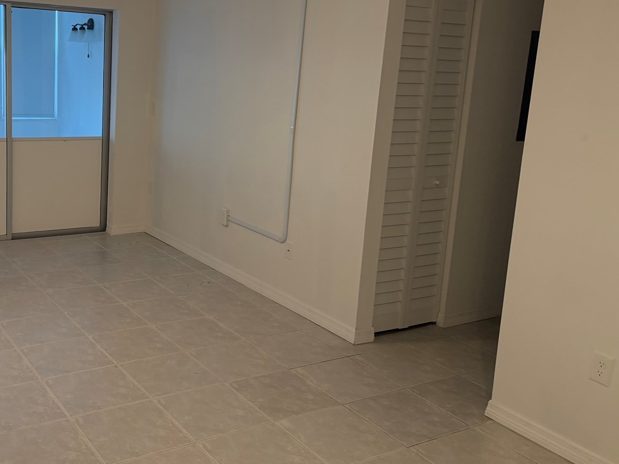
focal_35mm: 39
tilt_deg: -11.1
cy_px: 182
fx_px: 697
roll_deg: -4.0
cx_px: 184
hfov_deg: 46.7
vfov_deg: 36.6
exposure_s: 1/157
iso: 200
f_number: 1.78
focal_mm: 6.76
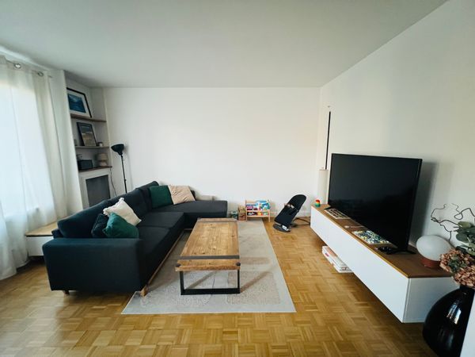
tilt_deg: -9.1
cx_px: 238
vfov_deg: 89.9
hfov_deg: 106.2
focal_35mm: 13
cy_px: 178
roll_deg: +0.4
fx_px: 178
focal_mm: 1.57
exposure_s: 1/60
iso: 320
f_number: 1.8
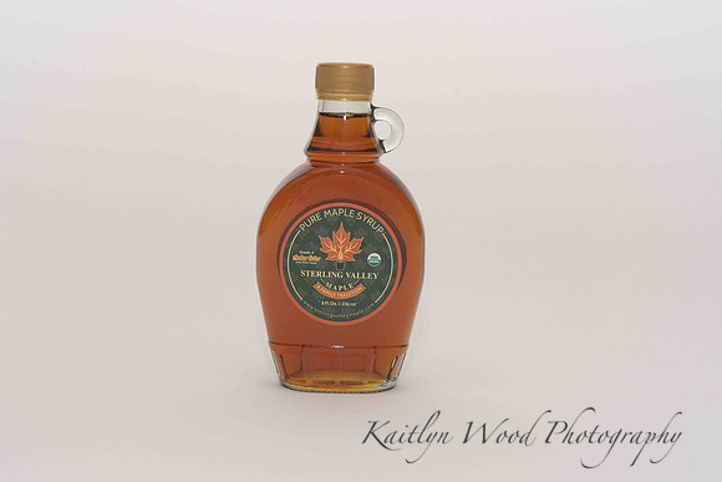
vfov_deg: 16.0
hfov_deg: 23.8
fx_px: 1714
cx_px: 361
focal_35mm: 85
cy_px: 241
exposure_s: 1/100
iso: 400
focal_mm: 85
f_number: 13
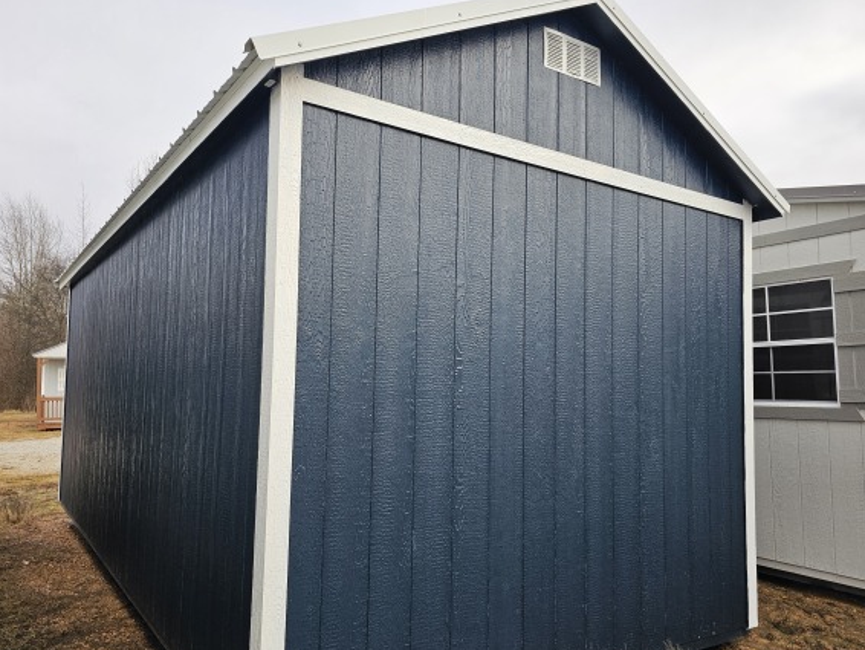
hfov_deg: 67.0
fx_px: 650
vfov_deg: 53.0
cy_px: 350
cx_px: 379
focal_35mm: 26
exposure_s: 1/400
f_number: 1.7
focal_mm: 6.3
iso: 20
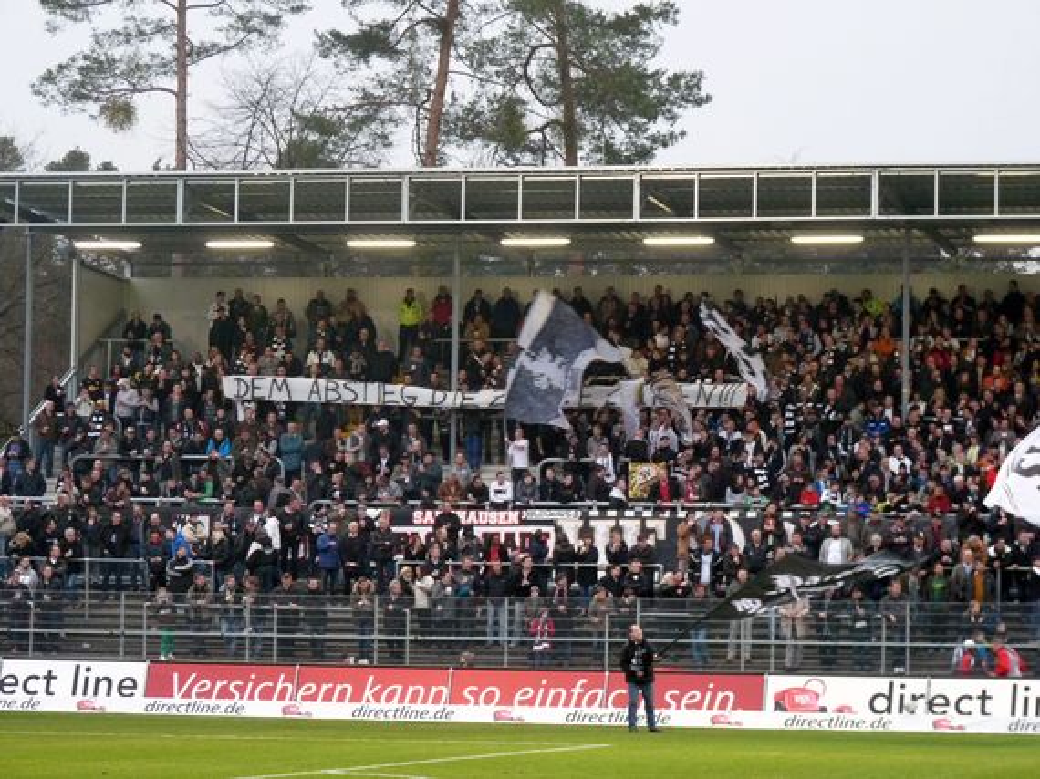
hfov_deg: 14.3
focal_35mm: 138
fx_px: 4144
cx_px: 520
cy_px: 390
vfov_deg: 10.7
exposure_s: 1/50
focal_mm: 24.5
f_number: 3.6
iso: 400
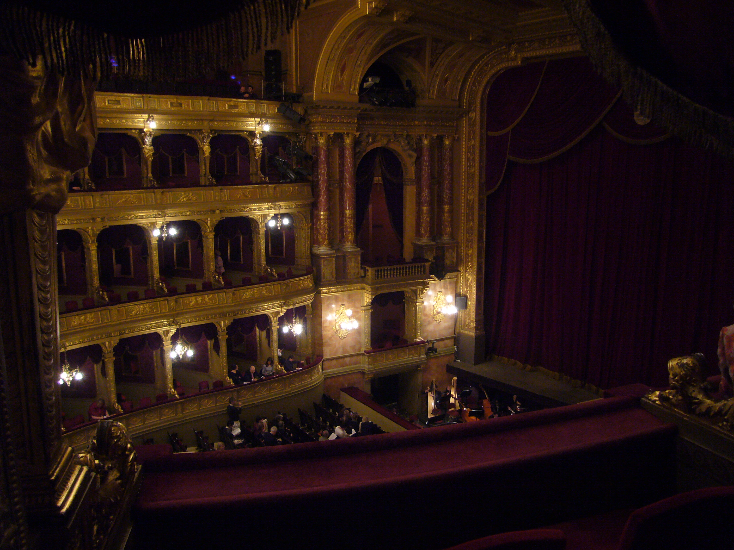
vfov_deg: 49.7
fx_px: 594
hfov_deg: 63.4
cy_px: 275
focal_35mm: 28
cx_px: 367
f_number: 2.8
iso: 200
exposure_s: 1/8
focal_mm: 4.6
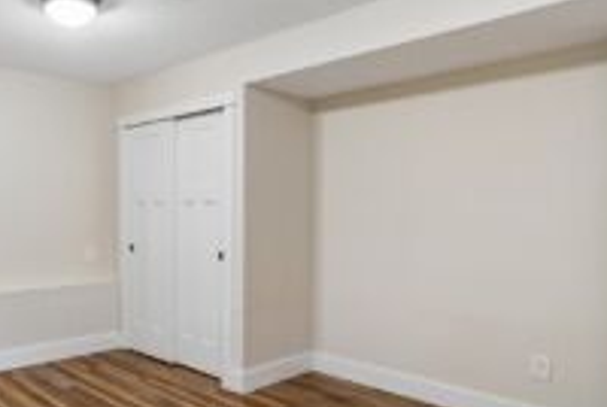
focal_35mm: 30
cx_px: 134
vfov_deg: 43.7
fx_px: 507
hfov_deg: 57.8
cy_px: 205
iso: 250
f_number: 9
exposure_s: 1/3.33
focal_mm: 10
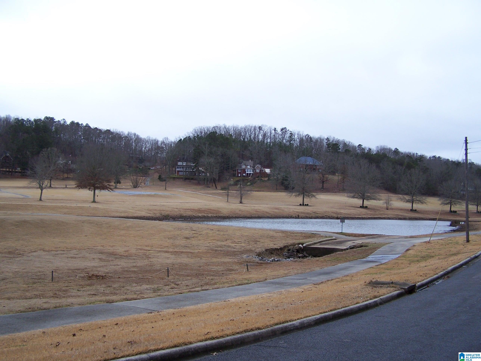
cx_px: 240
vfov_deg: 37.7
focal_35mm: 38
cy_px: 180
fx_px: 528
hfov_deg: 49.0
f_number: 2.8
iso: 80
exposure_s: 1/500
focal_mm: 6.3
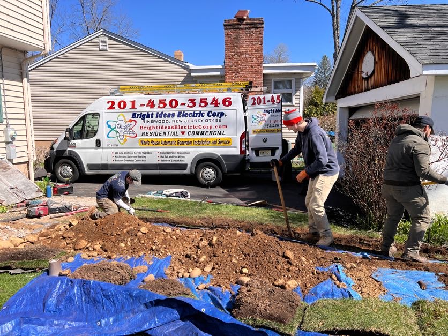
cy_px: 168
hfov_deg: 67.3
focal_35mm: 26
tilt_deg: -7.7
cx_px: 224
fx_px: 336
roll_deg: +1.5
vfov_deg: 53.1
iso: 50
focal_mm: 5.7
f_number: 1.5
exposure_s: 1/3077
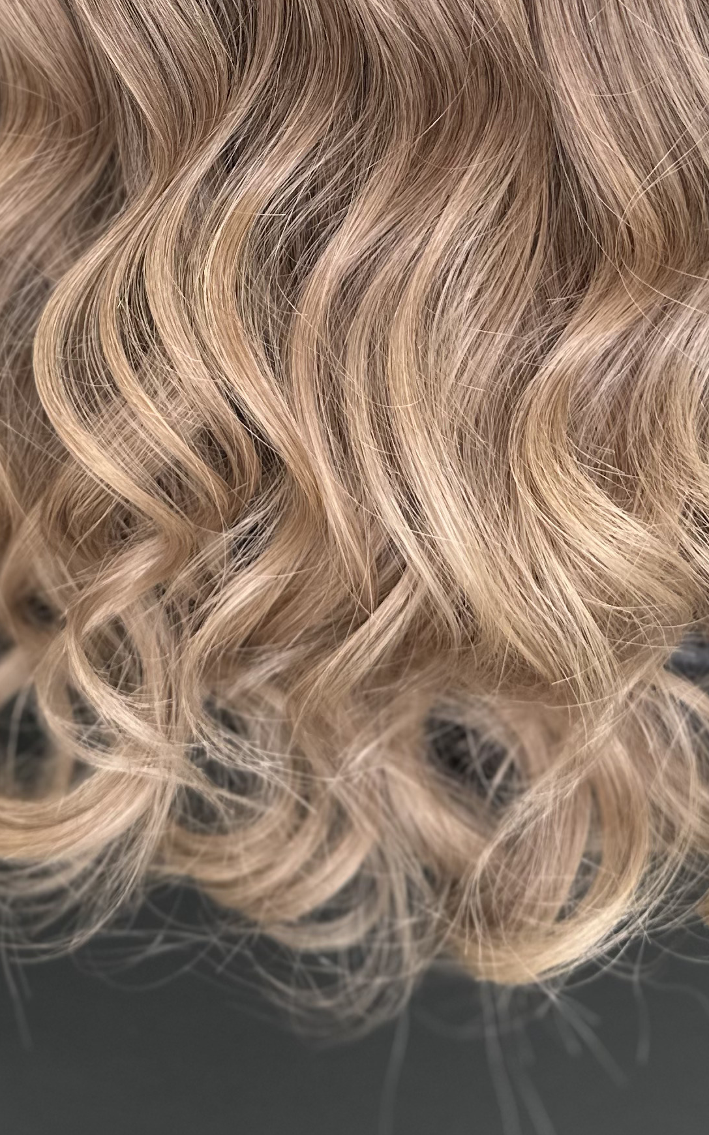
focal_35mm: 59
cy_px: 58
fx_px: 1824
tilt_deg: -18.5
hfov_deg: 22.0
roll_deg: -1.7
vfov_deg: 32.4
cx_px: 380
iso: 125
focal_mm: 6.86
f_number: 1.78
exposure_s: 1/121
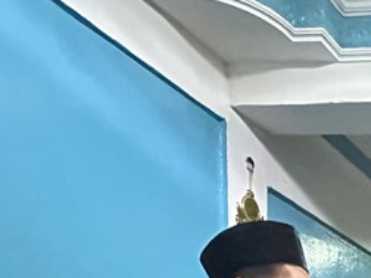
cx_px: 537
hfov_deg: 26.1
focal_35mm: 57
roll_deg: -4.6
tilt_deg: -11.7
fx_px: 611
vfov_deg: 18.2
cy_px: 541
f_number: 2.2
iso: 1000
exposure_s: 1/34
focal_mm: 2.22
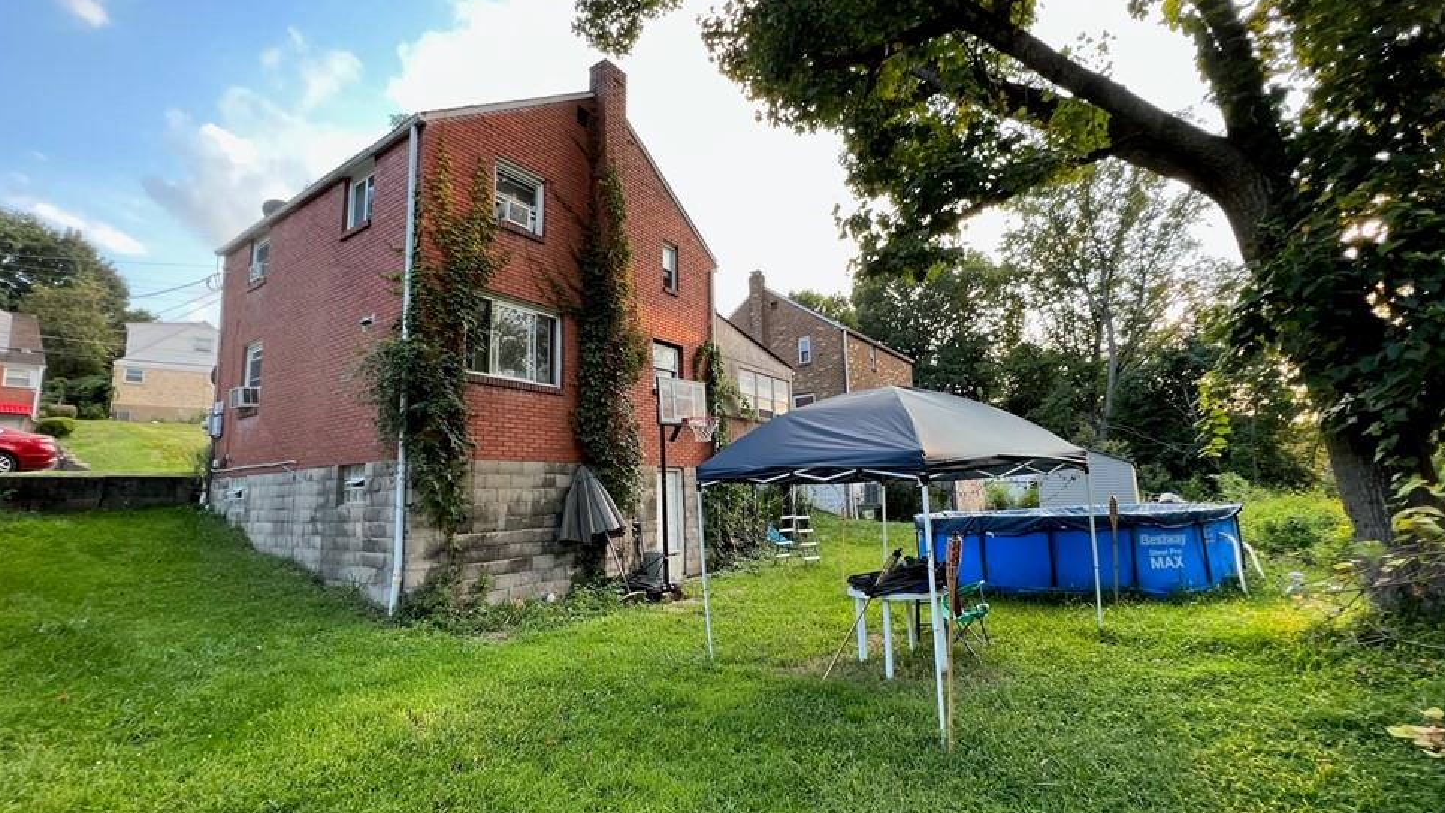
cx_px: 737
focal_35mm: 15
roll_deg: +2.2
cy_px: 418
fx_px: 575
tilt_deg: +8.4
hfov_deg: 103.0
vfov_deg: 70.5
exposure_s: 1/99
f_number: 1.8
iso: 50
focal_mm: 1.57
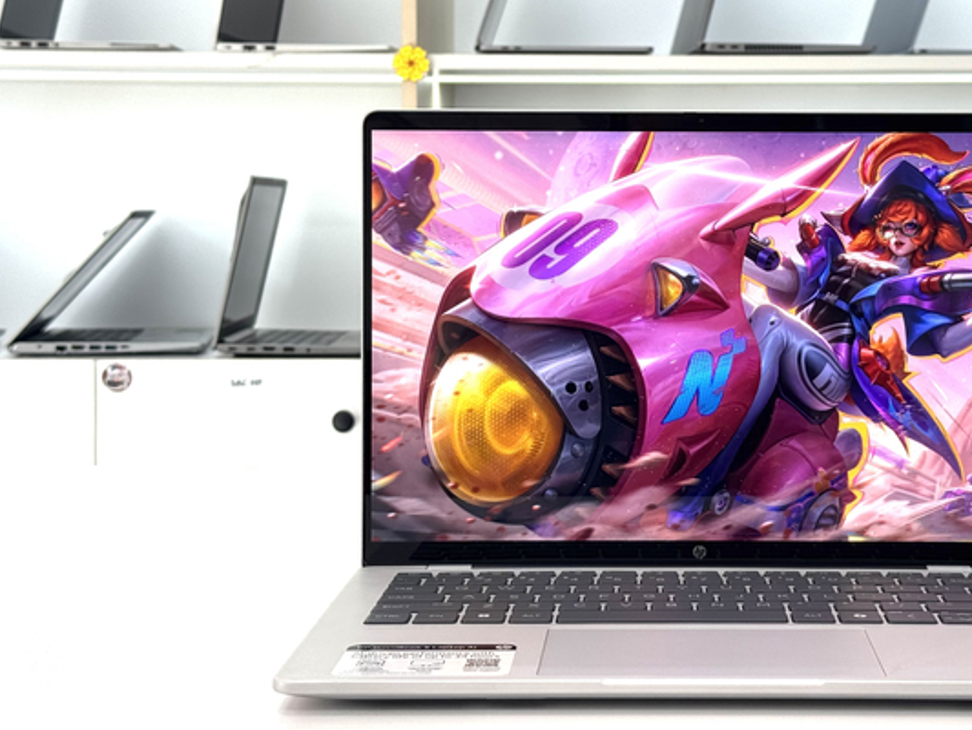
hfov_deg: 26.8
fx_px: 2022
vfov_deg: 20.4
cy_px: 263
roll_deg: +0.9
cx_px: 682
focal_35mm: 72
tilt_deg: -2.2
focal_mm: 6.76
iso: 64
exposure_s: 1/232
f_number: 1.78
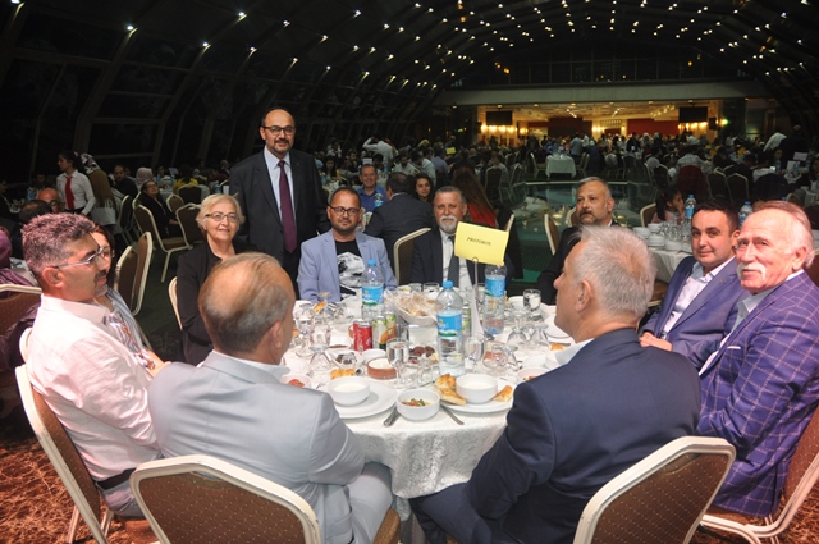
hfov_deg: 67.4
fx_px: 613
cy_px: 272
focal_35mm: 27
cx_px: 410
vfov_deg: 47.8
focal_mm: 18
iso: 800
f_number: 3.5
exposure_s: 1/60
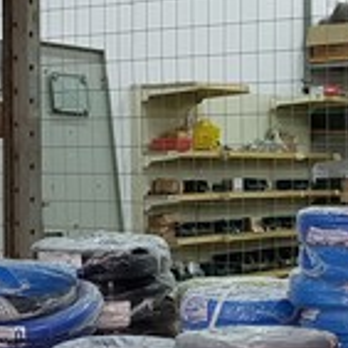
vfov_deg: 17.6
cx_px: 296
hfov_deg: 17.5
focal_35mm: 98
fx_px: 1115
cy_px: 259
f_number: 1.7
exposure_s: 1/25
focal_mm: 4.2
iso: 100
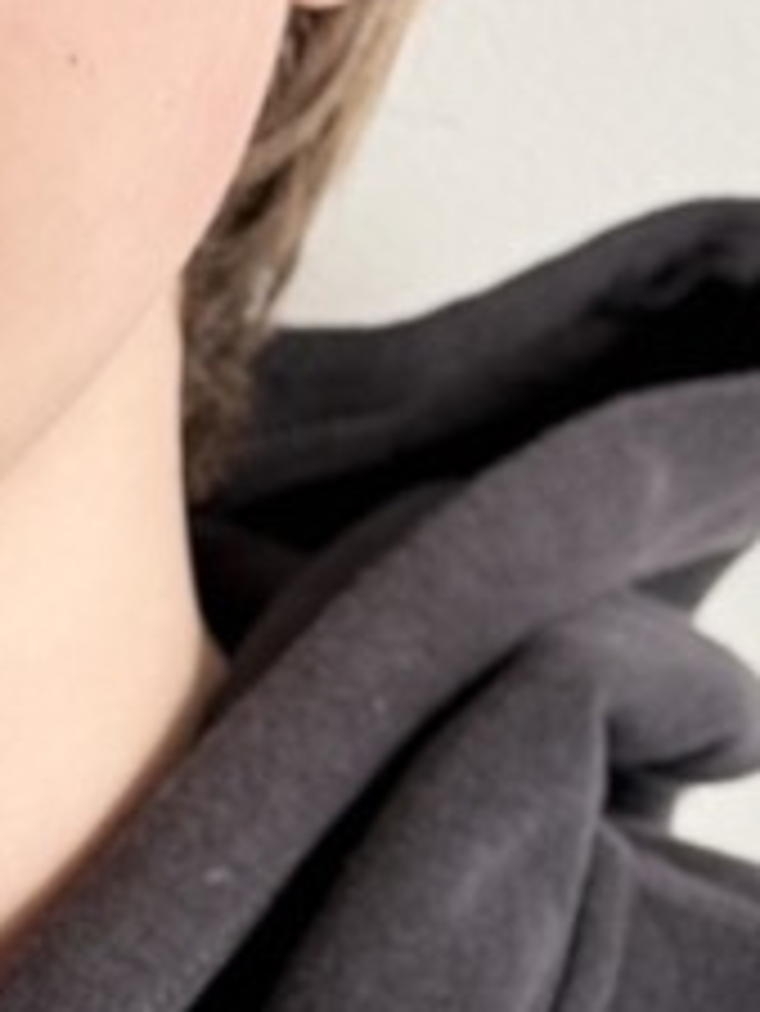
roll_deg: -0.1
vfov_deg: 6.6
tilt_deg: -2.4
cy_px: 1012
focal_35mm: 299
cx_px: -405
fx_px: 8745
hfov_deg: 4.9
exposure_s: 1/239
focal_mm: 6.76
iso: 64
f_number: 1.78
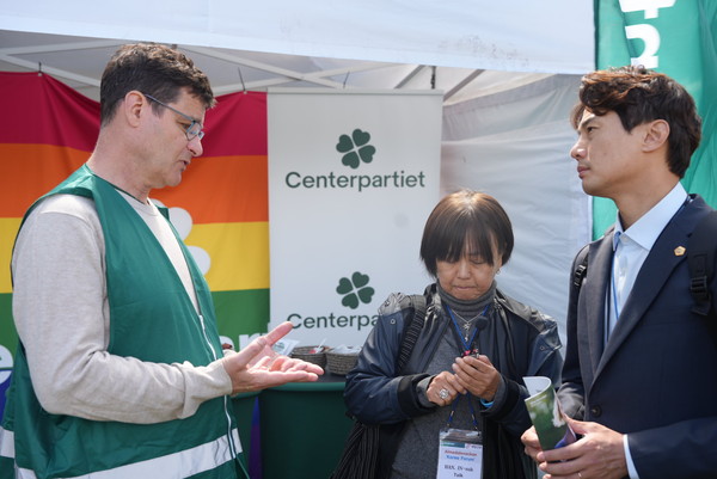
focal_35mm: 42
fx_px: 837
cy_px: 240
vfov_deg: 31.9
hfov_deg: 46.4
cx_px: 358
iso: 100
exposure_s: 1/200
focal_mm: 42
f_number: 4
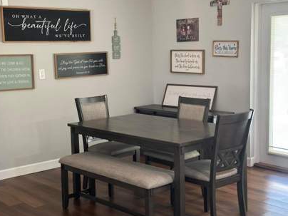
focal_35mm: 57
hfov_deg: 33.8
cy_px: 112
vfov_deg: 25.7
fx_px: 474
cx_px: 140
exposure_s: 1/40
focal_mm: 6.86
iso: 250
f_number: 1.78
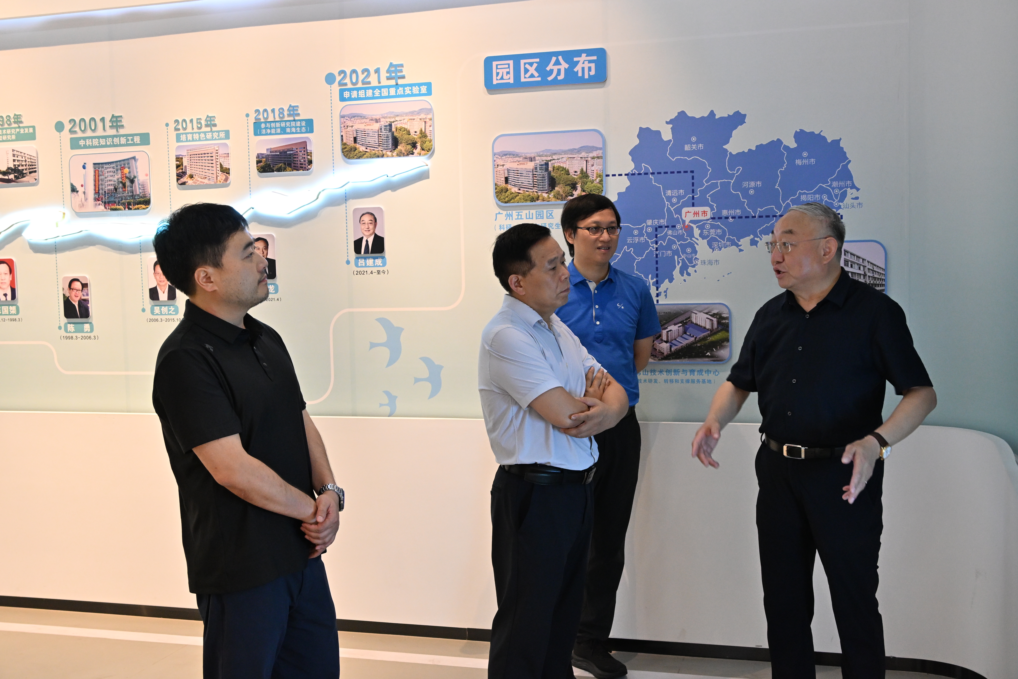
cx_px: 509
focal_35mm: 40
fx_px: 1124
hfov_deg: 48.7
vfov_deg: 33.6
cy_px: 340
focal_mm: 26.5
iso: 1600
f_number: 6.3
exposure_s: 1/100
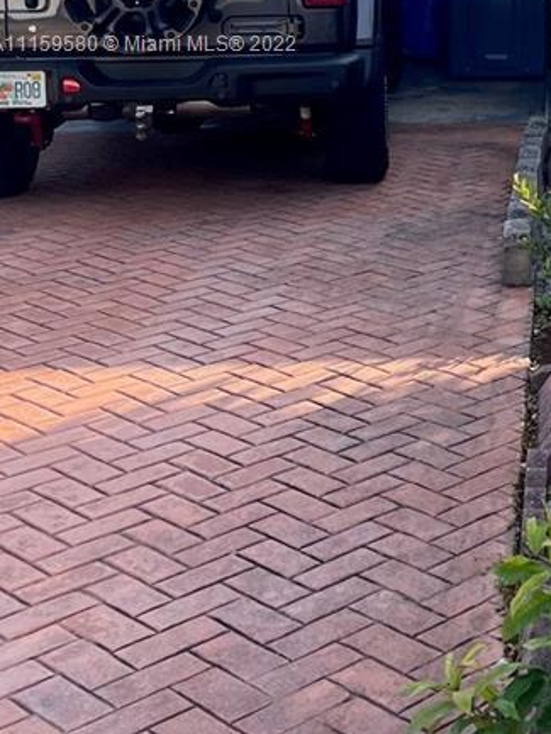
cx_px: 749
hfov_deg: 18.7
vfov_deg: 26.0
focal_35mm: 72
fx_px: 1527
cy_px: 46
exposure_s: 1/943
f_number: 1.6
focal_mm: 5.1
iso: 50
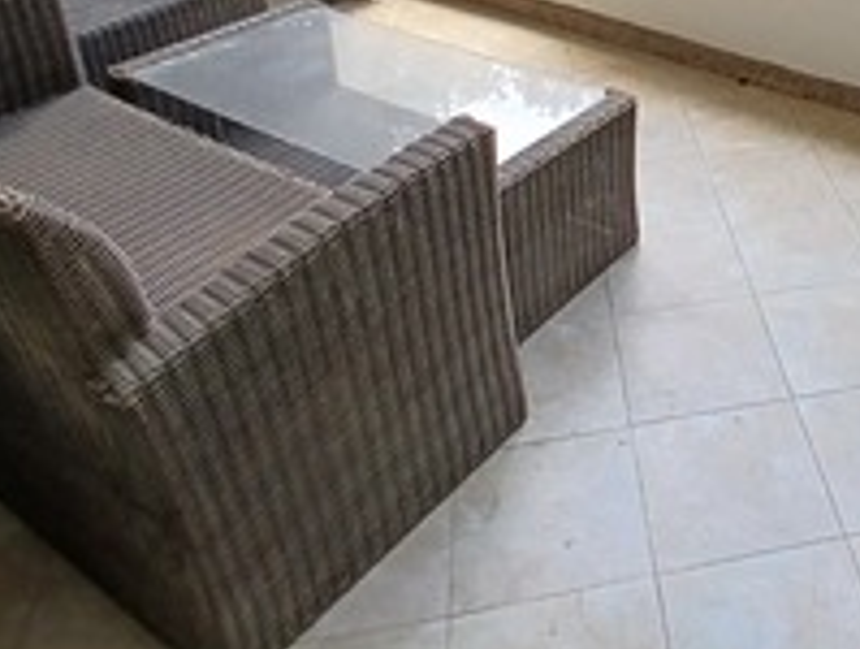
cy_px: -24
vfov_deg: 33.3
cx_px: 763
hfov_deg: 43.9
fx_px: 971
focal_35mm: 39
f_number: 2.2
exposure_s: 1/160
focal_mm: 1.4
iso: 50
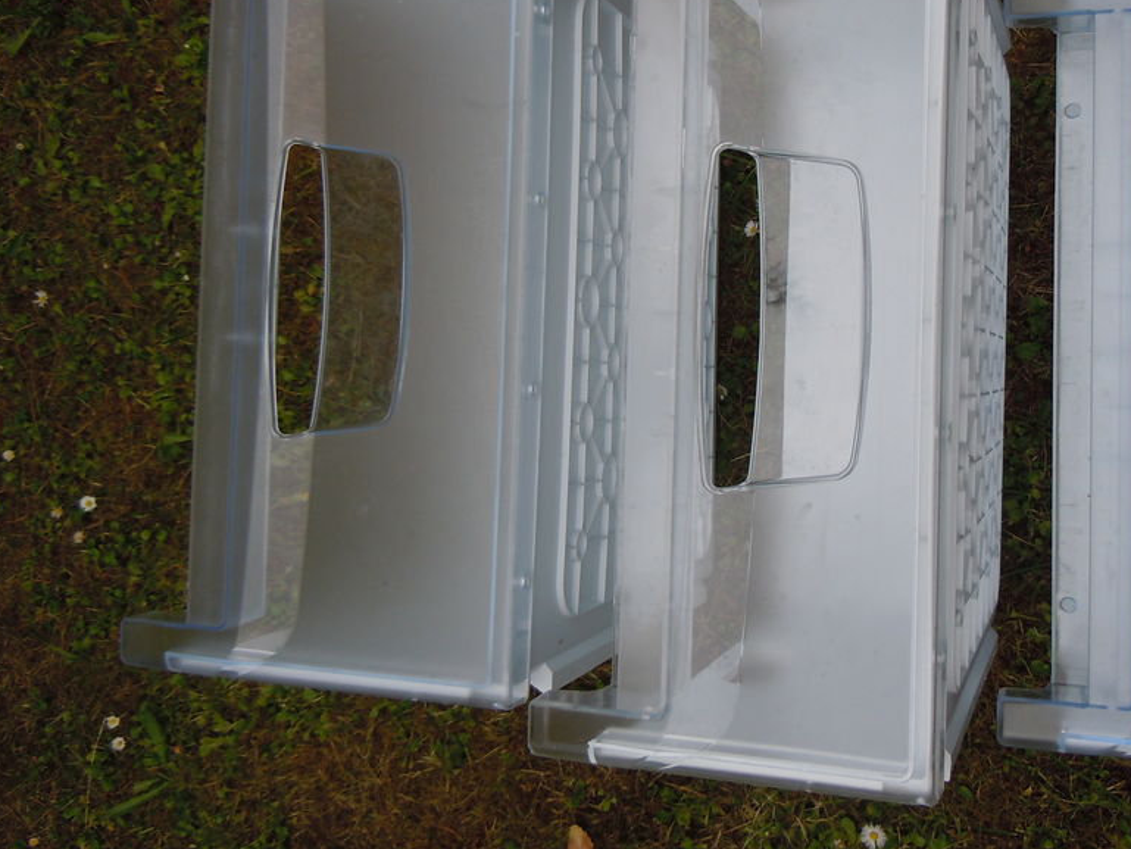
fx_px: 1274
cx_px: 679
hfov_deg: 47.6
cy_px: 319
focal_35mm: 39
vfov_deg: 36.6
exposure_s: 1/400
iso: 100
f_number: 3.5
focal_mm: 5.4
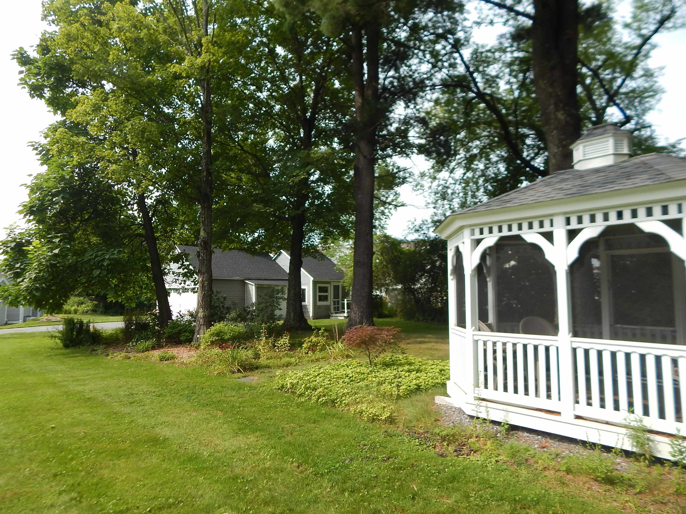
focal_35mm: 22
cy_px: 257
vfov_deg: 61.1
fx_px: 436
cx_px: 343
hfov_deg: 76.4
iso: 125
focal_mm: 4
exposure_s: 1/800
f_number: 3
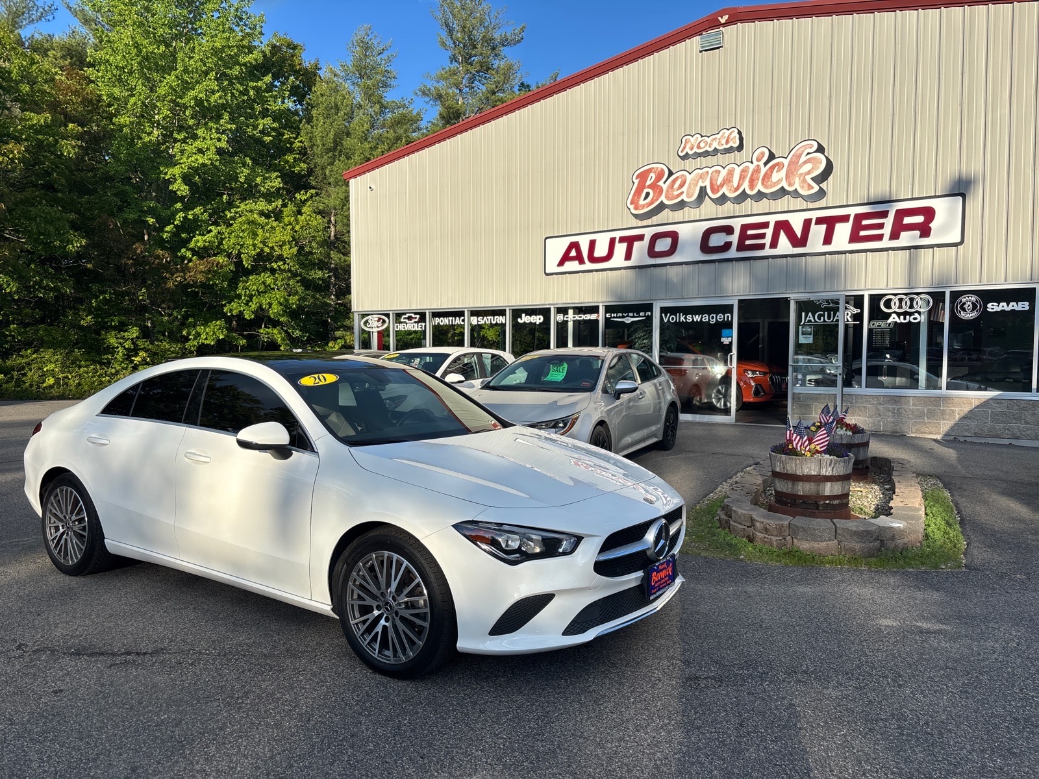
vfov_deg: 53.1
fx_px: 780
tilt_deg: -1.7
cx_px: 520
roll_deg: -0.9
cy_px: 390
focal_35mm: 26
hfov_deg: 67.3
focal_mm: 5.96
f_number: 1.6
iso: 50
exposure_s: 1/2710
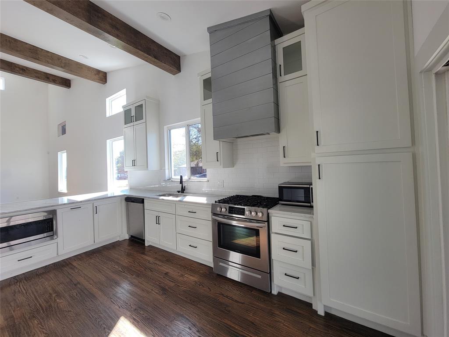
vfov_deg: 89.9
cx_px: 224
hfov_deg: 106.2
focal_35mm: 13
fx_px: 169
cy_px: 168
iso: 80
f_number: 2.2
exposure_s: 1/120
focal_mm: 2.2
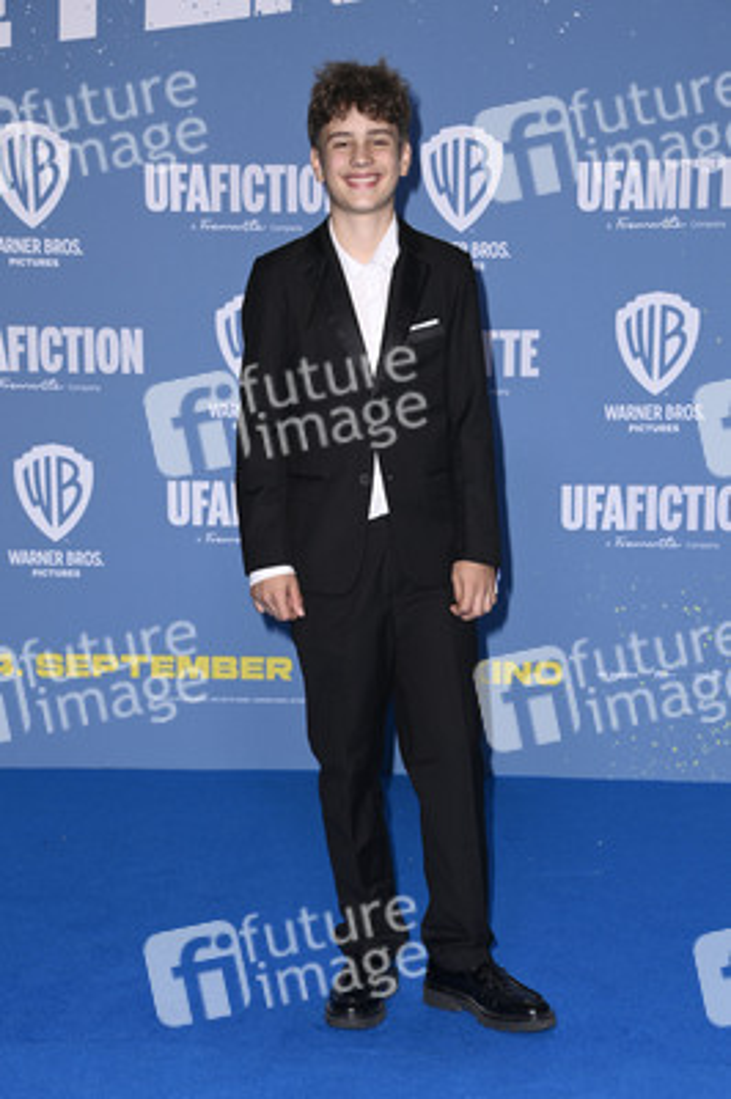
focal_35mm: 72
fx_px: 2197
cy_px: 550
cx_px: 366
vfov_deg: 28.1
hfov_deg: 18.9
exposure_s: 1/250
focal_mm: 72
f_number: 6.3
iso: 1000
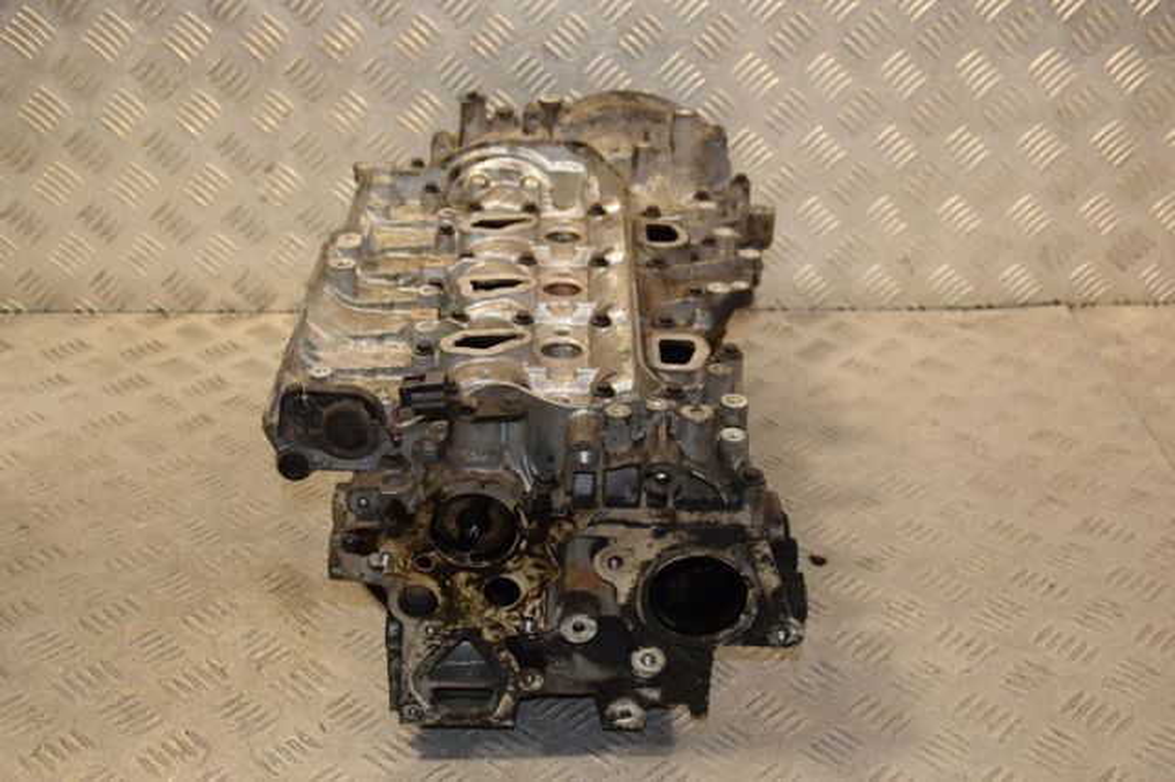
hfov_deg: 41.1
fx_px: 1566
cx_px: 588
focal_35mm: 48
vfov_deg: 28.0
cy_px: 391
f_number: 5
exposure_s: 1/200
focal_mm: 32
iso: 800
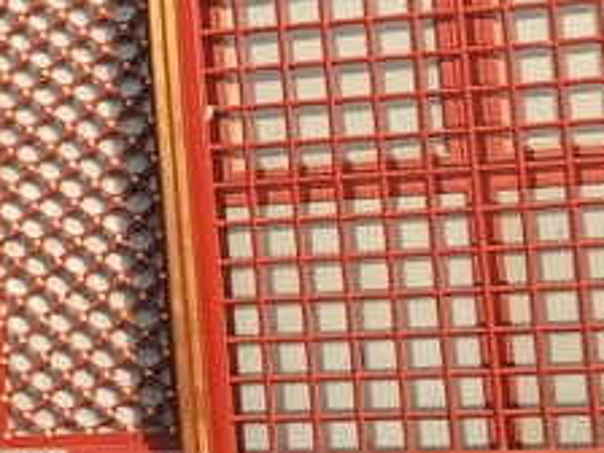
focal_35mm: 160
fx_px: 2792
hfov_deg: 10.1
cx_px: -1017
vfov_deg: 9.3
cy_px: 170
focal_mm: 3.99
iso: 20
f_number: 1.8
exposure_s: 1/952
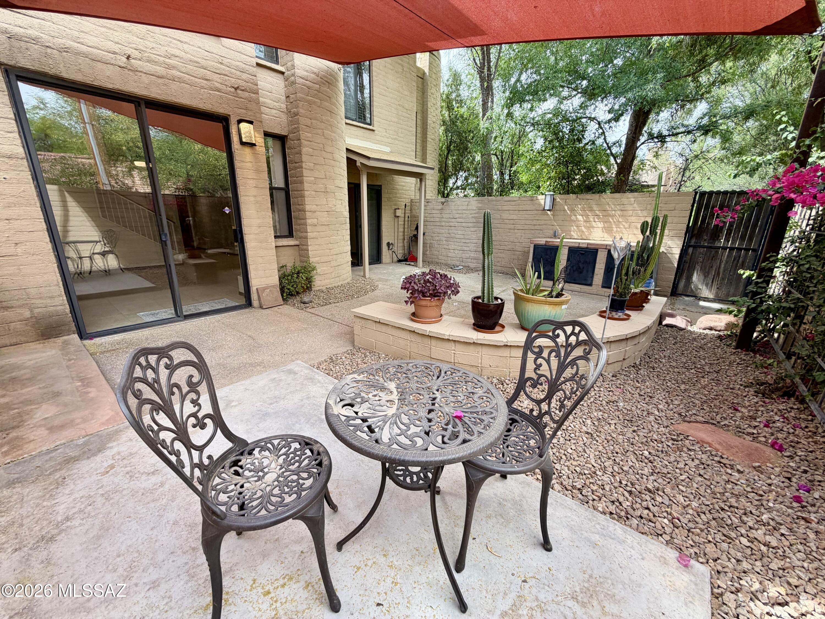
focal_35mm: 14
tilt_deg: -15.8
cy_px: 310
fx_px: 334
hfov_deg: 102.1
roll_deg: -0.1
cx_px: 412
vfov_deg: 85.7
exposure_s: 1/150
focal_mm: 2.22
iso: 50
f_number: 2.2
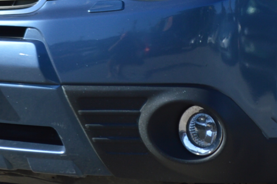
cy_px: -30
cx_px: 225
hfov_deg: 11.4
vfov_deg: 7.6
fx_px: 1384
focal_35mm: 180
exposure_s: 1/160
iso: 100
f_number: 6.3
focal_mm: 28
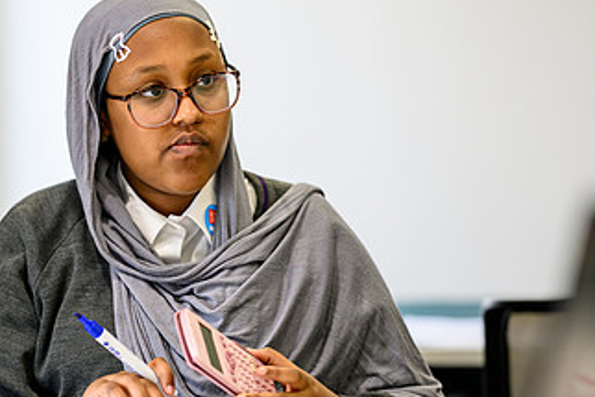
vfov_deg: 8.7
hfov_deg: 12.9
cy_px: 248
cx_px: 115
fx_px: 2612
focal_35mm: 158
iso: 640
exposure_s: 1/400
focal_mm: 85
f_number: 1.8
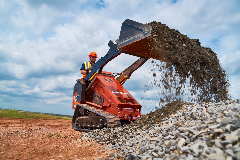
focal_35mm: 29
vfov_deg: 45.0
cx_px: 120
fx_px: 193
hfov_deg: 63.7
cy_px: 80
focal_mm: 29
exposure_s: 1/200
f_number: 4
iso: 50
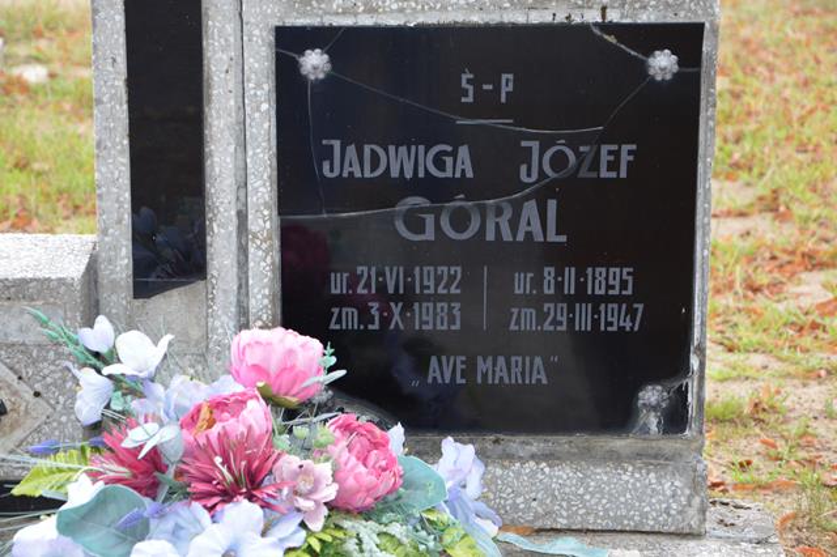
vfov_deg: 13.0
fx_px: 2440
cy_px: 278
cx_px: 418
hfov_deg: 19.5
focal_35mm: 105
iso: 400
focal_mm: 70
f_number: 5.3
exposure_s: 1/80
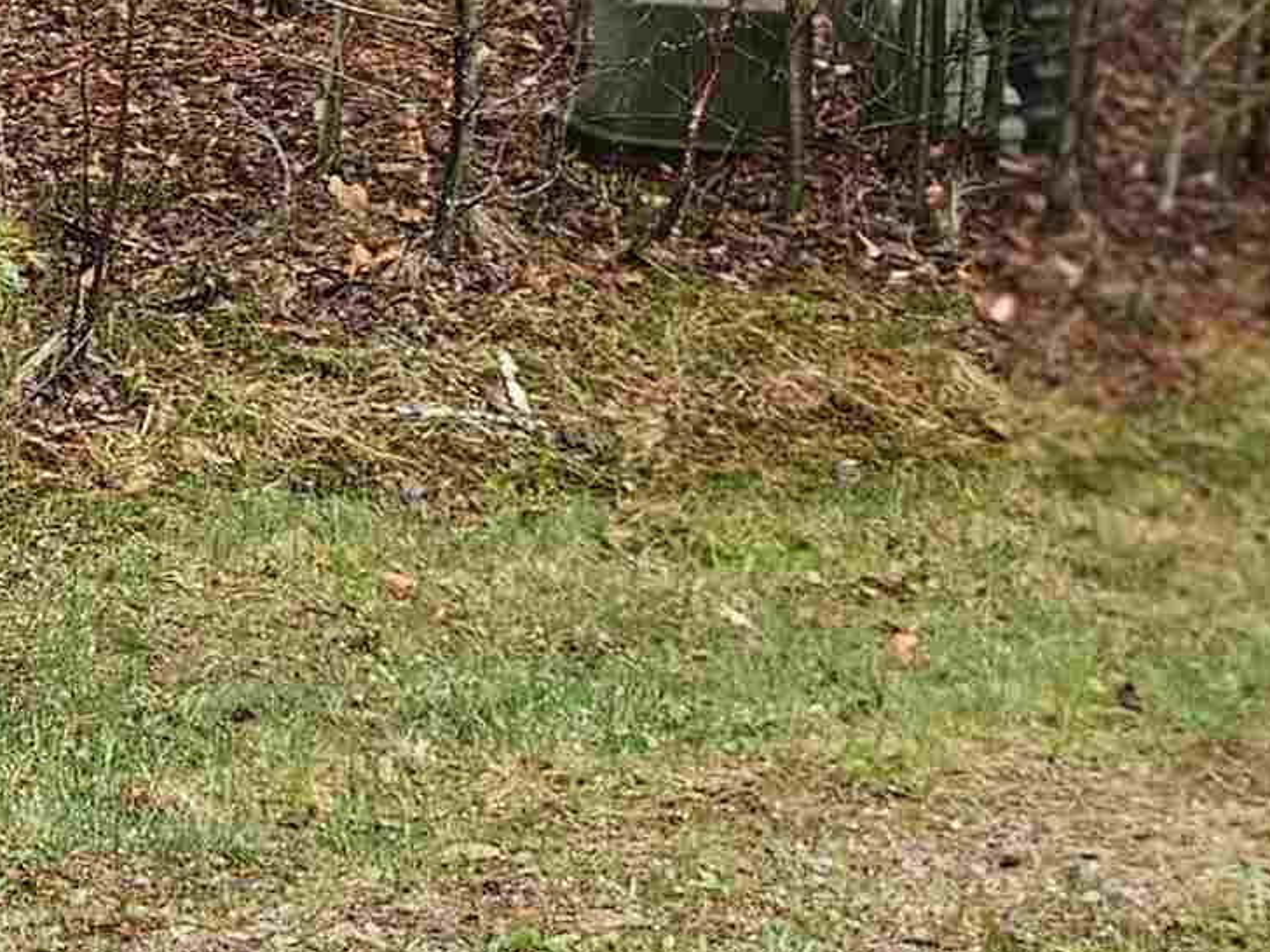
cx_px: -1052
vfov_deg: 14.1
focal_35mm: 97
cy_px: -572
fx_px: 3559
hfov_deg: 16.7
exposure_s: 1/120
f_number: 1.8
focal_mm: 5.4
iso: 32
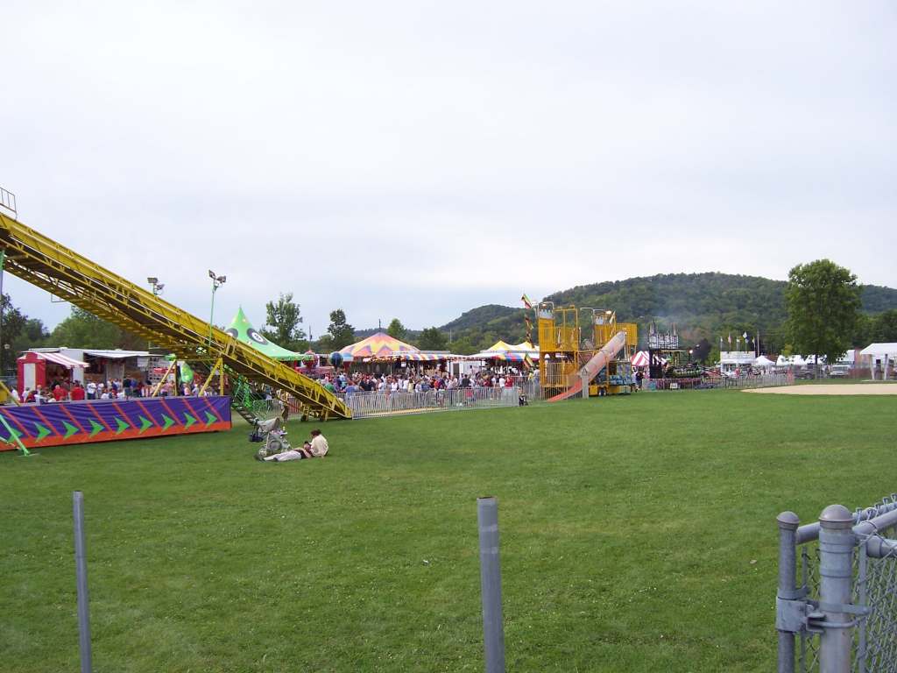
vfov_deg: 39.7
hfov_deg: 51.4
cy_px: 336
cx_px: 448
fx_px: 933
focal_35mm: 36
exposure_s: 1/400
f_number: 2.8
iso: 80
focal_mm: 6.2
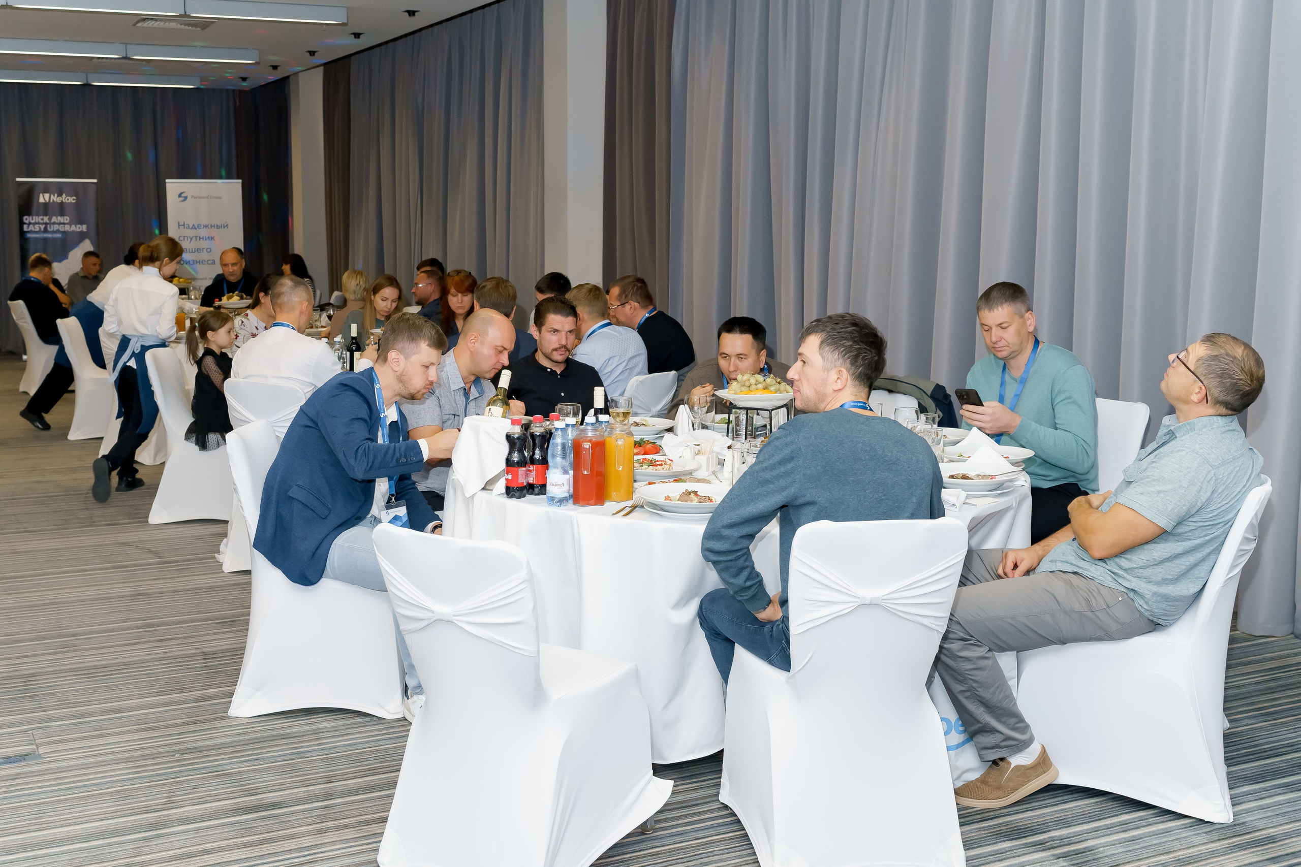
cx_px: 583
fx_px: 1396
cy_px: 434
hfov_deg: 49.9
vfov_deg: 34.5
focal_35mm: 39
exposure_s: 1/125
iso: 3200
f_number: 4.5
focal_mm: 35
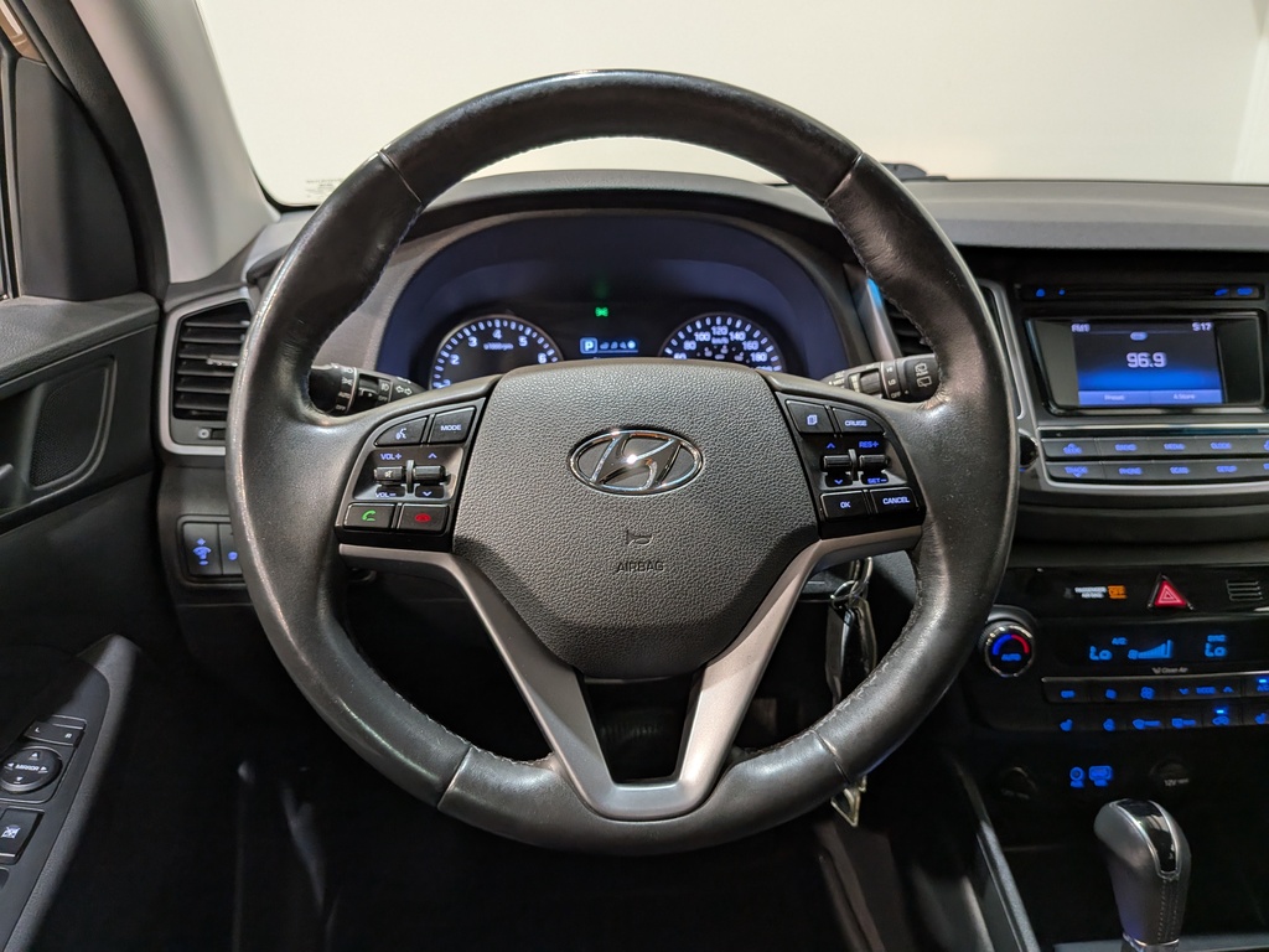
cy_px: 476
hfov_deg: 71.6
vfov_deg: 56.8
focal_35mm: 24
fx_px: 880
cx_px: 634
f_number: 1.7
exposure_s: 1/120
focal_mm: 4.53
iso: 204
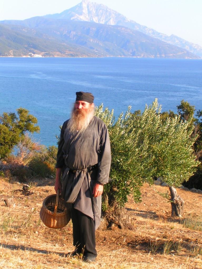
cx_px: 101
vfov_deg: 26.0
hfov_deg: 19.6
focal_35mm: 75
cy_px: 134
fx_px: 584
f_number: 5
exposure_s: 1/200
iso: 50
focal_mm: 11.5
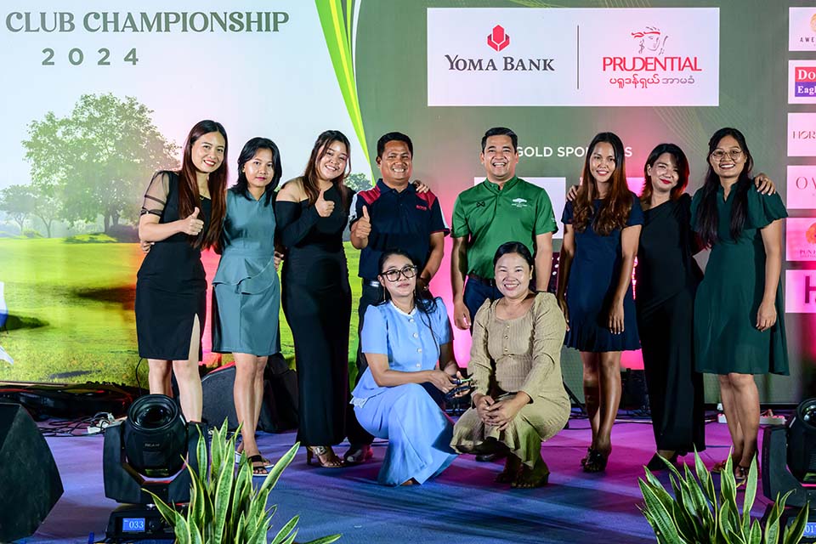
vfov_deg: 26.0
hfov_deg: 38.2
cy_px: 272
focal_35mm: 52
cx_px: 408
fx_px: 1179
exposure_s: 1/250
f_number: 4.5
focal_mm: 52
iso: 3600
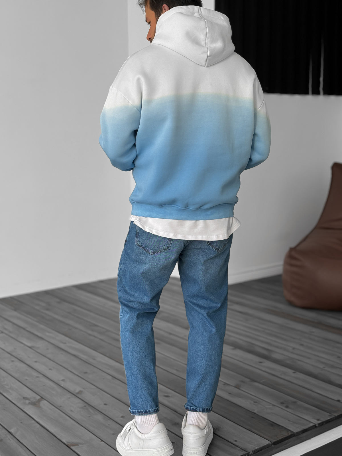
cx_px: 171
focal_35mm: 48
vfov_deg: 39.7
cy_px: 228
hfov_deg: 30.3
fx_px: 632
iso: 50
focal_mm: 6.86
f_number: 1.8
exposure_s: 1/200
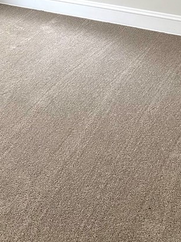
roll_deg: +0.0
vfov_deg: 28.9
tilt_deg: -11.3
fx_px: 419
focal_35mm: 60
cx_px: 36
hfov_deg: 24.0
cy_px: -31
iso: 200
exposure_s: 1/121
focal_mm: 6.86
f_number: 1.78
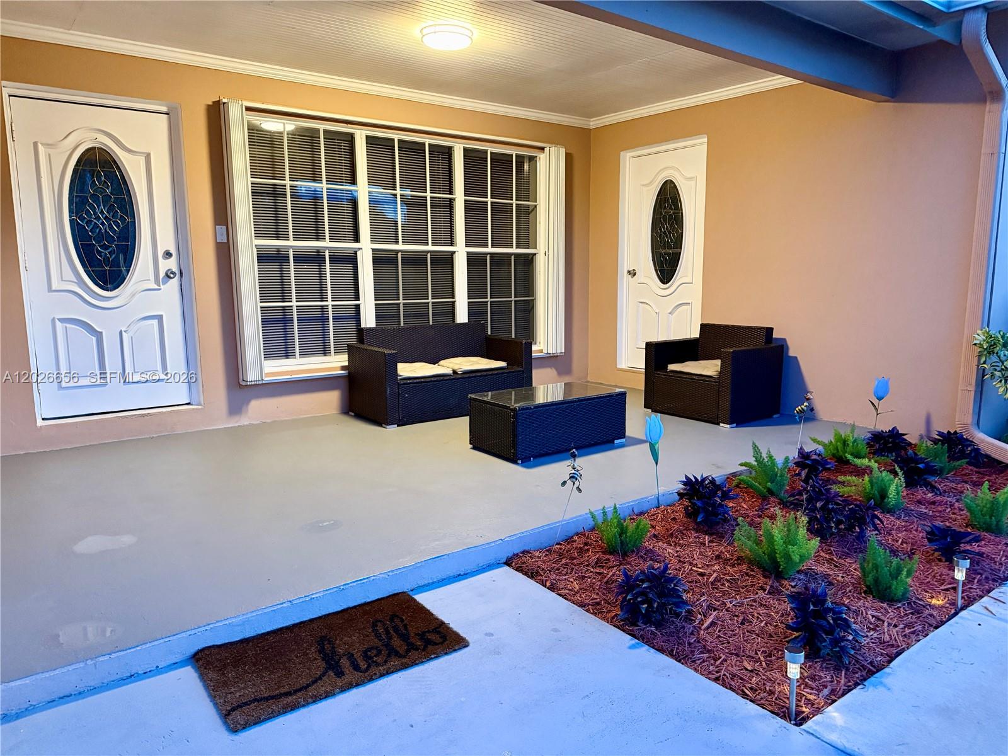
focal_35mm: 24
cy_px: 378
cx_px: 504
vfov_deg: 56.8
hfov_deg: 71.6
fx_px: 699
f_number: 1.78
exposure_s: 1/40
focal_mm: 6.76
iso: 800
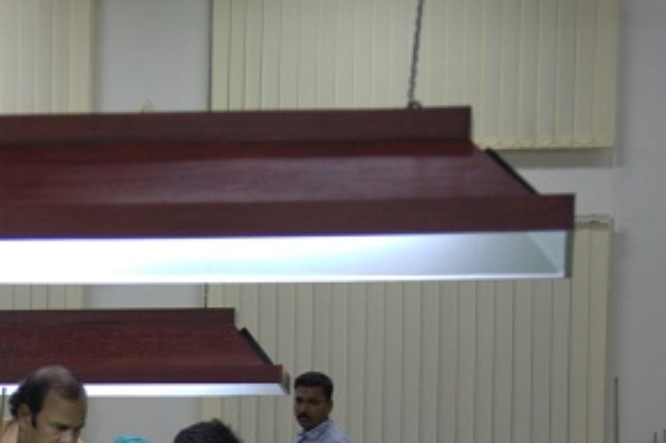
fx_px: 2699
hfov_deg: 13.9
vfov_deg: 9.2
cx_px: 53
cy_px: 562
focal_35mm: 146
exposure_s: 1/60
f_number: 4
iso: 1000
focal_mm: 55
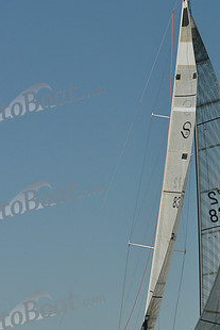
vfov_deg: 15.6
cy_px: 244
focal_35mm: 131
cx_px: 161
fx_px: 1199
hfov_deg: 10.5
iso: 280
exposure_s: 1/1000
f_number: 7.1
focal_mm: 70
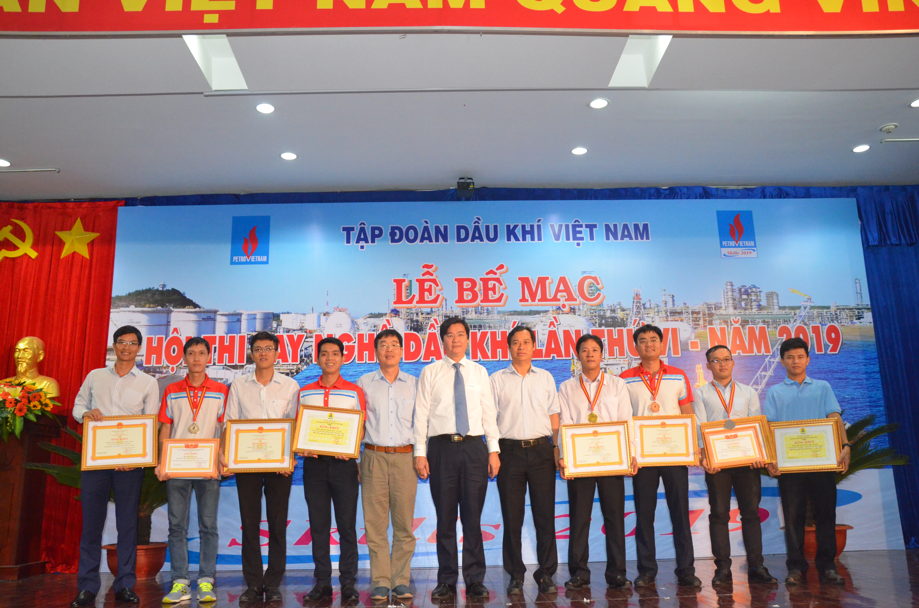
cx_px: 460
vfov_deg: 41.5
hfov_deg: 59.6
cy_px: 304
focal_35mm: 32
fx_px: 802
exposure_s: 1/80
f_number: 7.1
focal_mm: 21
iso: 3200
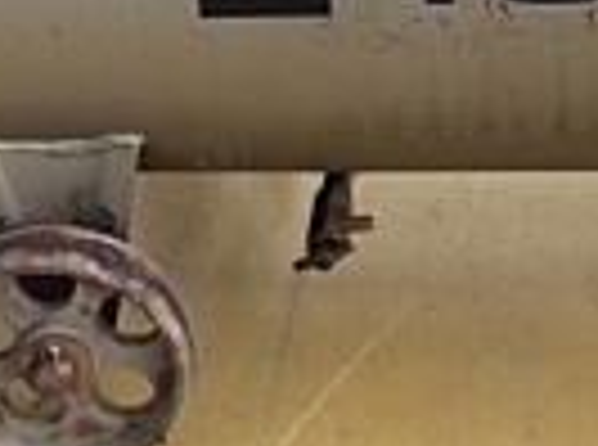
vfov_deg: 10.1
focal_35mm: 140
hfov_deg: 13.9
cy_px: -302
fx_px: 2412
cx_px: 616
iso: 64
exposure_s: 1/30
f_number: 2.2
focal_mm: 4.15
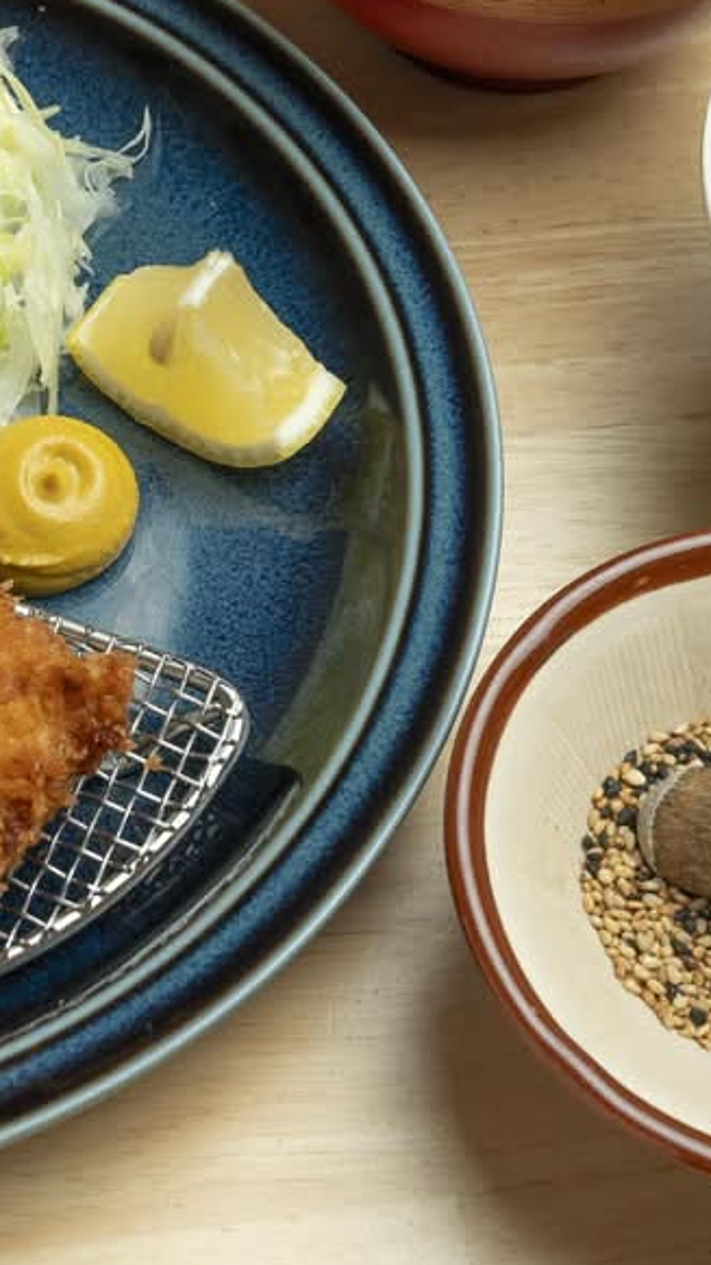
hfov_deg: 12.3
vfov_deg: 21.7
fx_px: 3287
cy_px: 435
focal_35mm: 98
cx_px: 199
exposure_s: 1/100
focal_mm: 36.3
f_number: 9
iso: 200
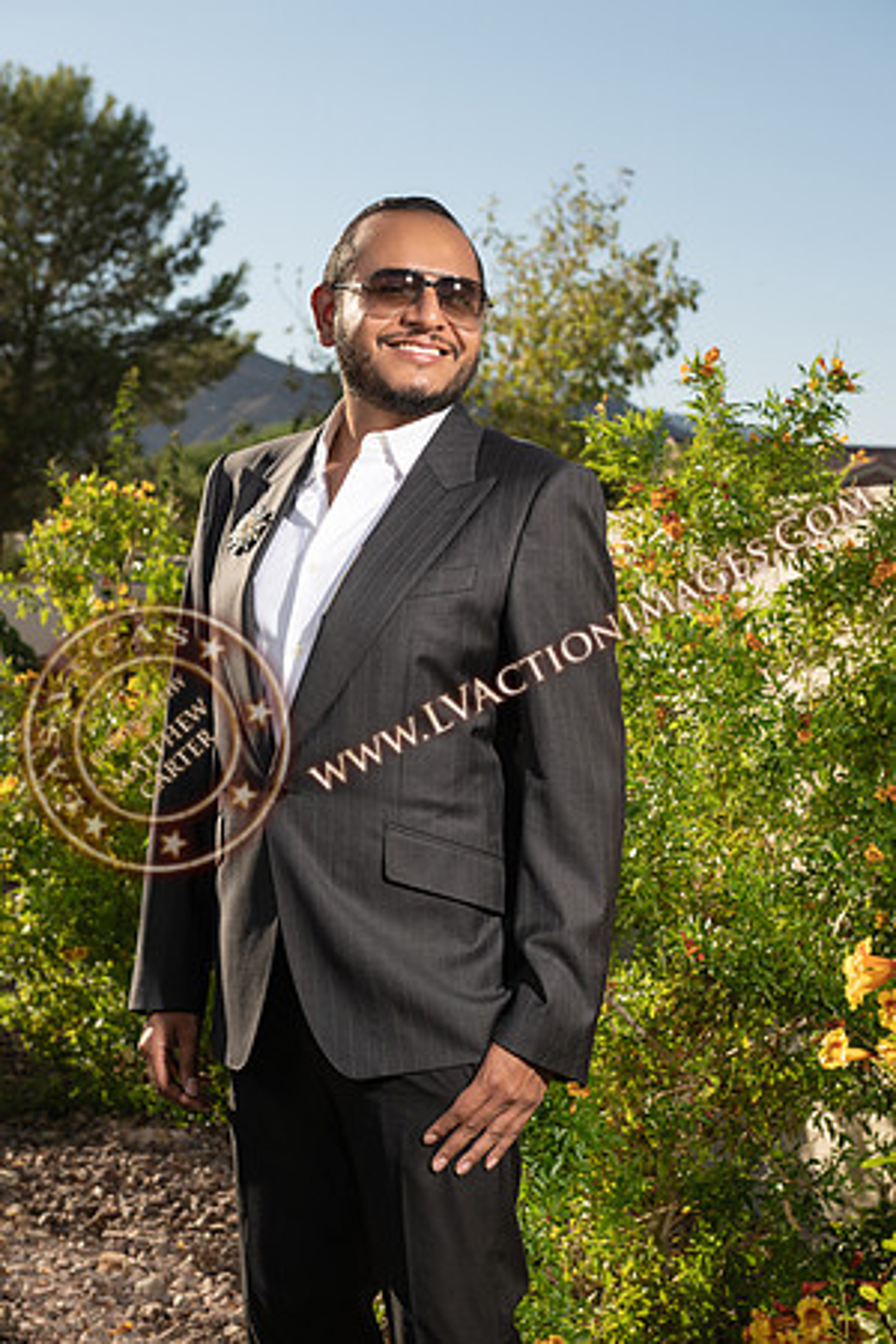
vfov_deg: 32.4
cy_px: 672
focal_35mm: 62
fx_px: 2314
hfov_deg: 21.9
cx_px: 448
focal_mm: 62
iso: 64
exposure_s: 1/160
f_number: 8
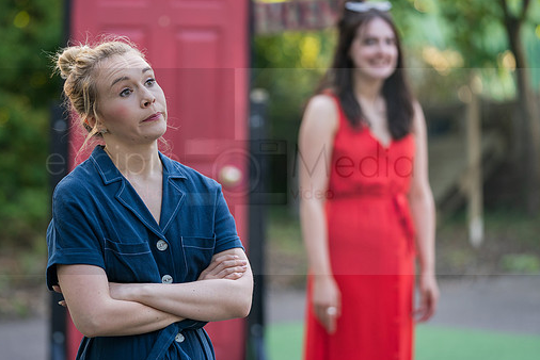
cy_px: 160
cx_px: 212
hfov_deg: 11.5
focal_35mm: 179
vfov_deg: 7.7
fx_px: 2686
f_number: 2.8
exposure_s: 1/160
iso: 200
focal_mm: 132
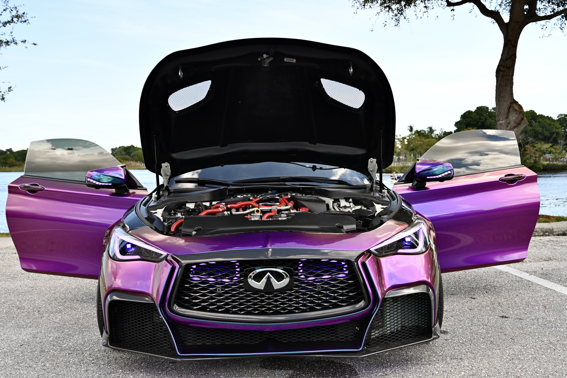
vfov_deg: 34.2
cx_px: 284
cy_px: 189
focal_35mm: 39
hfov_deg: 49.6
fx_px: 614
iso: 140
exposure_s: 1/250
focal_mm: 39
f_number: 5.6
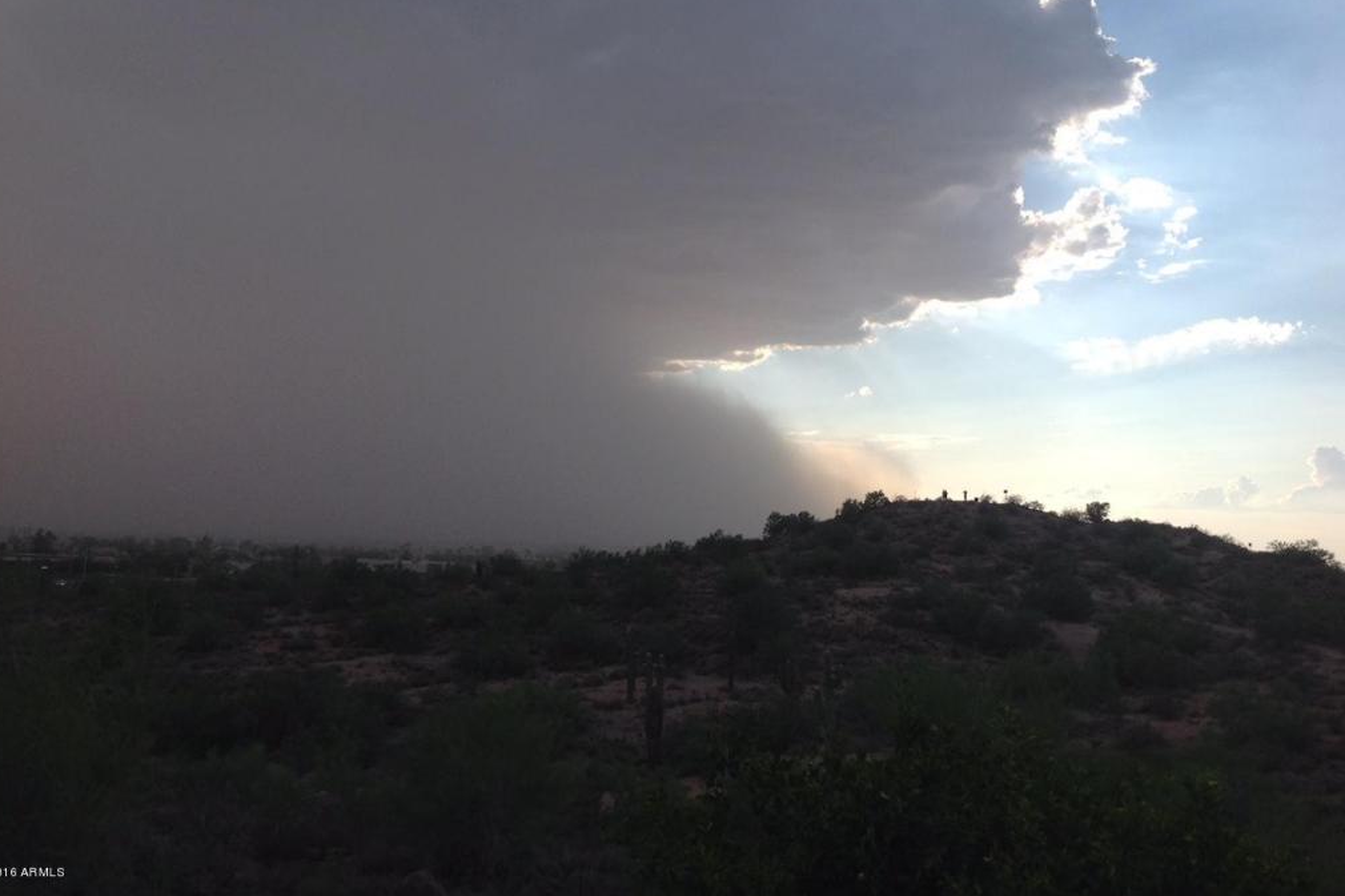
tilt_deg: +4.7
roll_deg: -2.8
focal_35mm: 37
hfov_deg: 51.9
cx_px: 666
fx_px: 1382
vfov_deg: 35.9
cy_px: 397
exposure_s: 1/1681
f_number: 2.4
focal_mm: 4.28
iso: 50
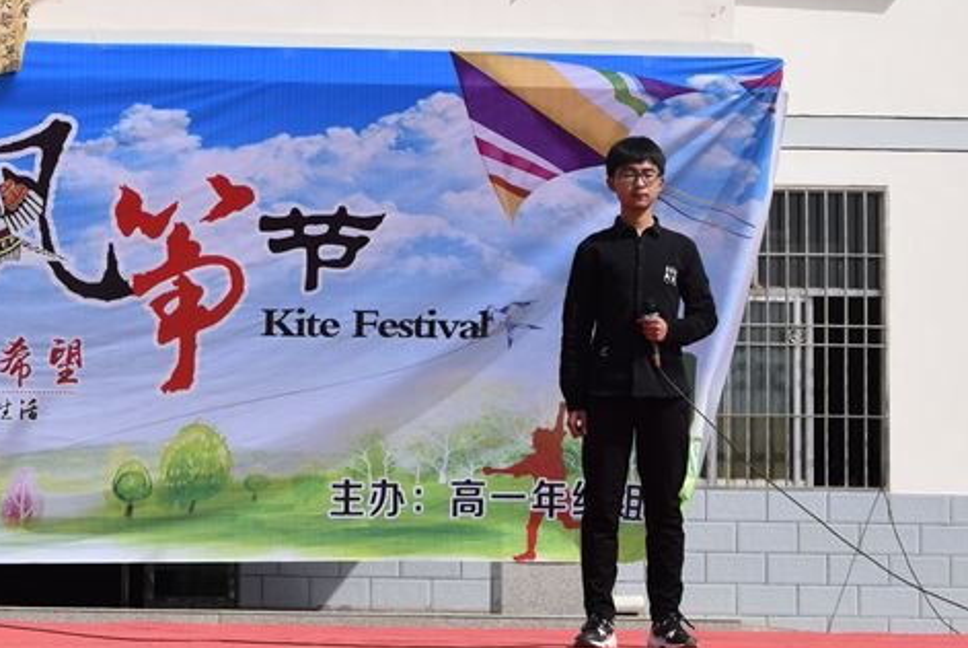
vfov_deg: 9.2
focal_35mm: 149
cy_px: 98
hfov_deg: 13.7
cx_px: 156
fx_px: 4010
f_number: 11
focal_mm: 52
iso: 200
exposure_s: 1/500
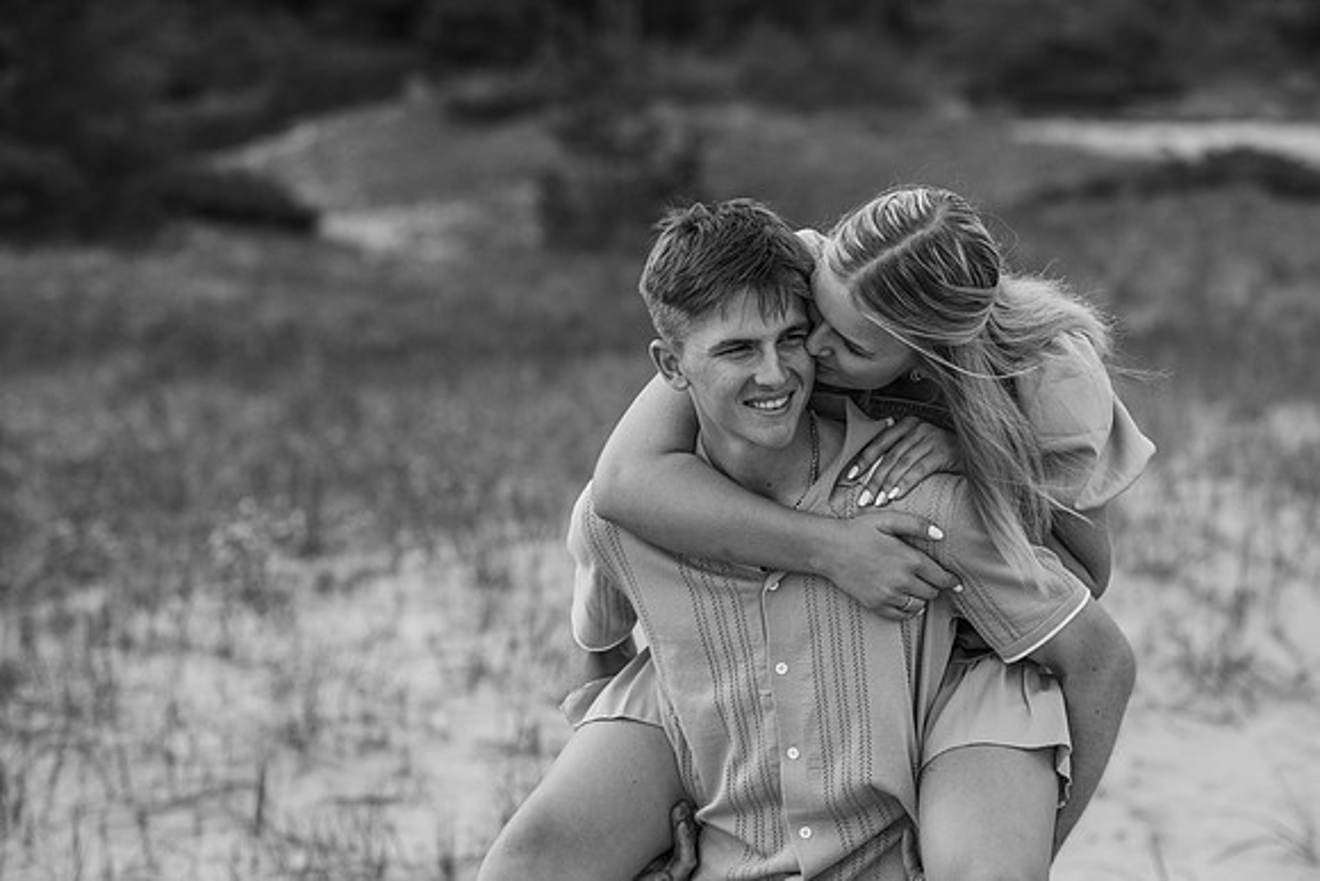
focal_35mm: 85
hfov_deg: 23.9
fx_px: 3117
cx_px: 660
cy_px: 440
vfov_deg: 16.1
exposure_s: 1/1600
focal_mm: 85
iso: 200
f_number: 3.2
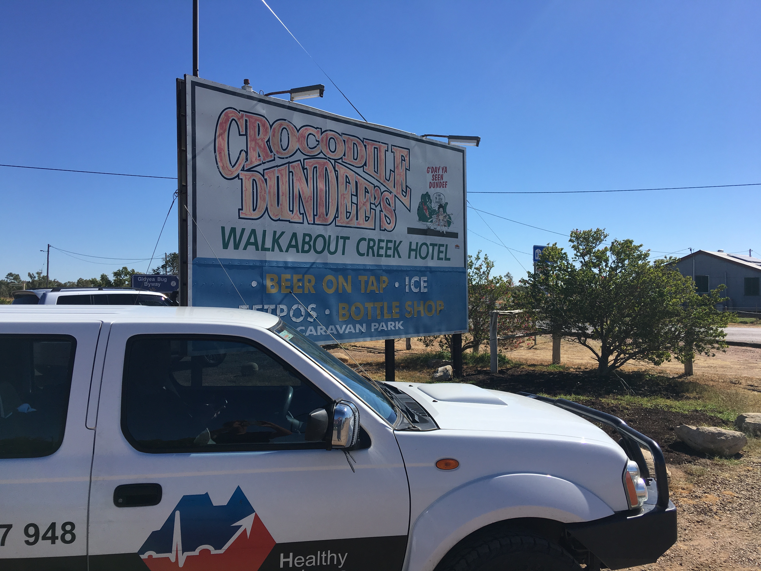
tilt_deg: +1.4
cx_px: 380
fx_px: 638
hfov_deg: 61.7
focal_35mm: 29
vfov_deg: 48.2
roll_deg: +0.8
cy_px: 286
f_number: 2.2
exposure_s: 1/2079
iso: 25
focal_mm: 4.15
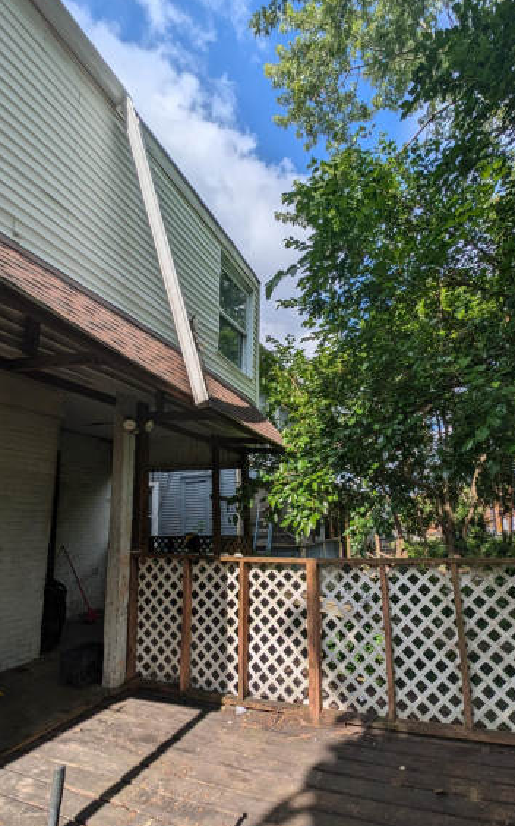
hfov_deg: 74.0
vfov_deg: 100.9
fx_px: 337
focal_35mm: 15
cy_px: 467
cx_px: 306
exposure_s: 1/2119
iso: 43
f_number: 1.95
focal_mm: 2.23
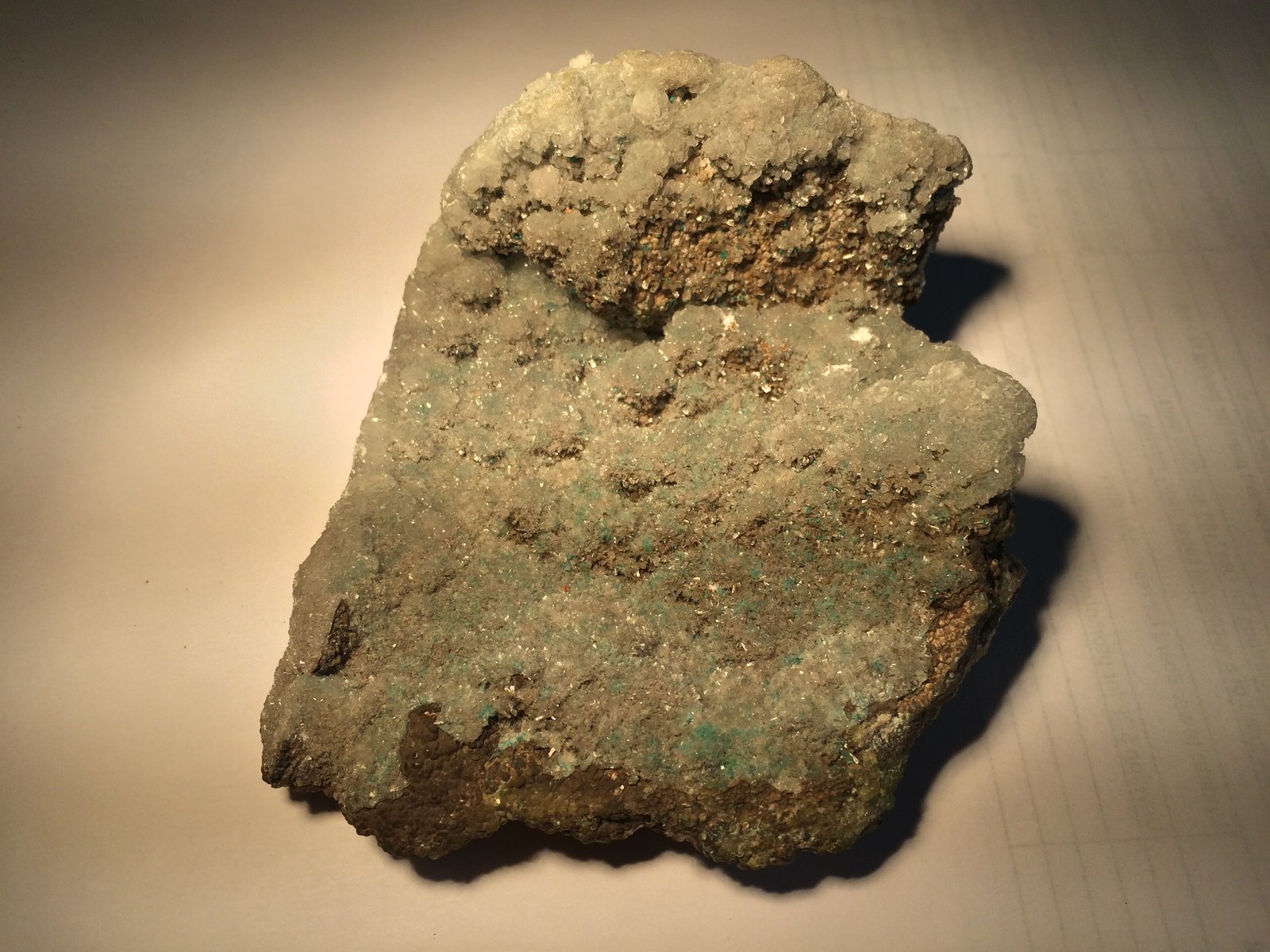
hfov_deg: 61.7
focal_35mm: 29
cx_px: 635
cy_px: 476
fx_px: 1064
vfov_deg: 48.2
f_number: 2.2
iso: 32
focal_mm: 4.15
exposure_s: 1/441
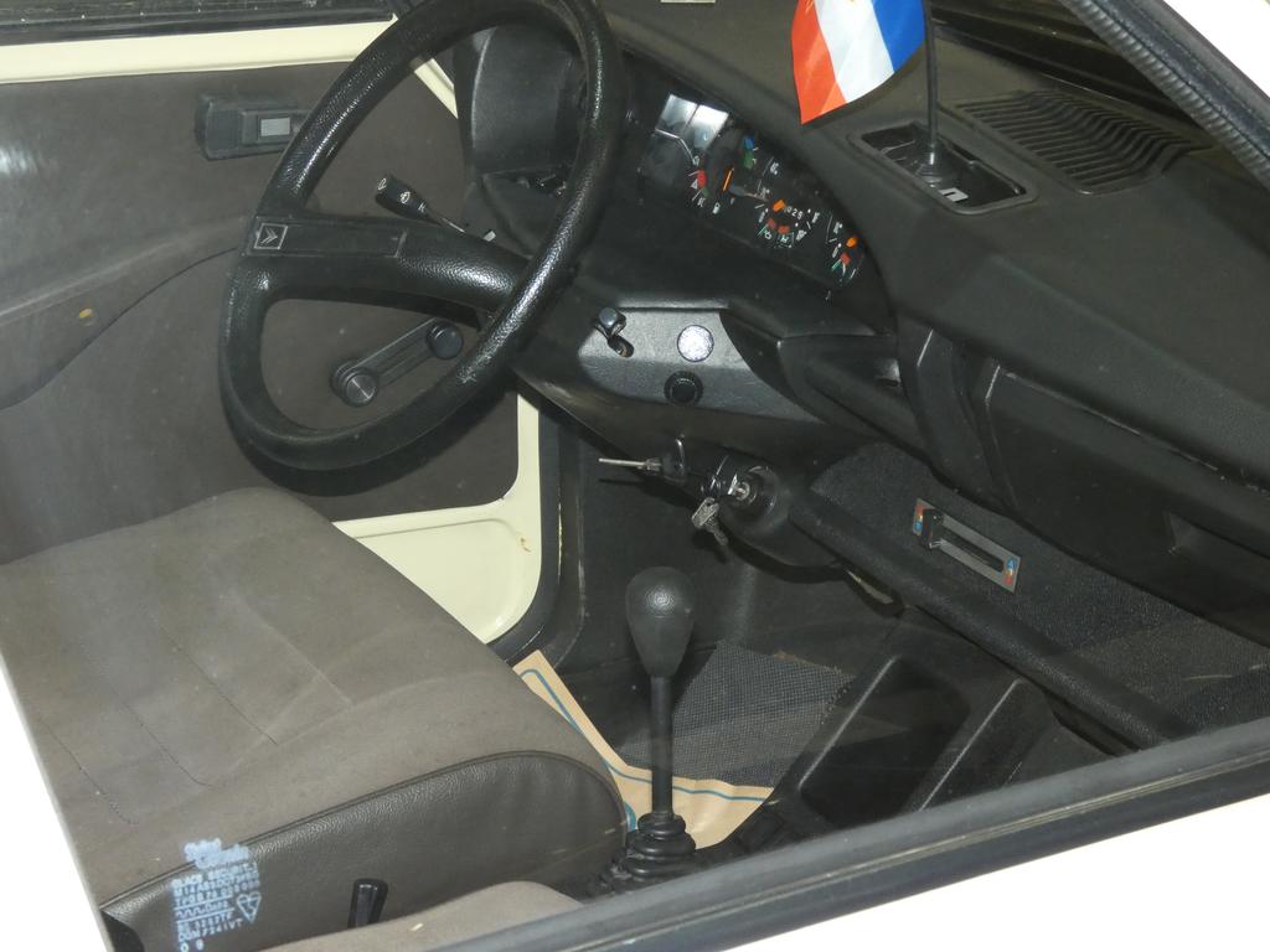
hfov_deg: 24.7
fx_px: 2898
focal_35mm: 79
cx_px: 635
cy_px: 476
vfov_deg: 18.7
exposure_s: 1/60
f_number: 4.5
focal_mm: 14.1
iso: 800
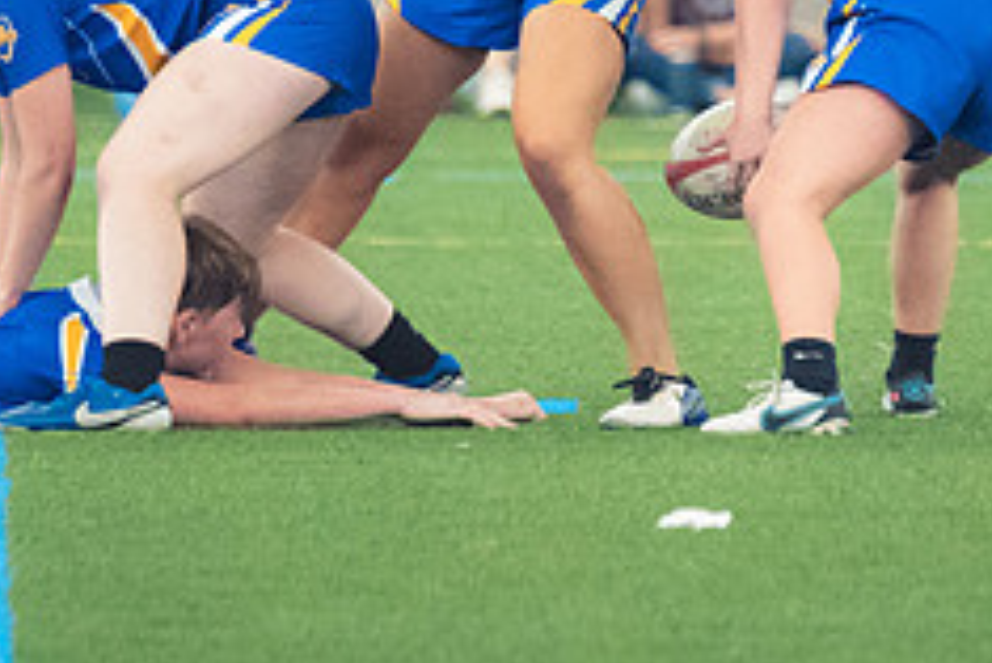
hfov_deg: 2.2
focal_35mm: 930
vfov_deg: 1.5
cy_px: -74
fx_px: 25641
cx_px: 767
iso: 5600
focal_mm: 200
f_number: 2.8
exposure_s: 1/320
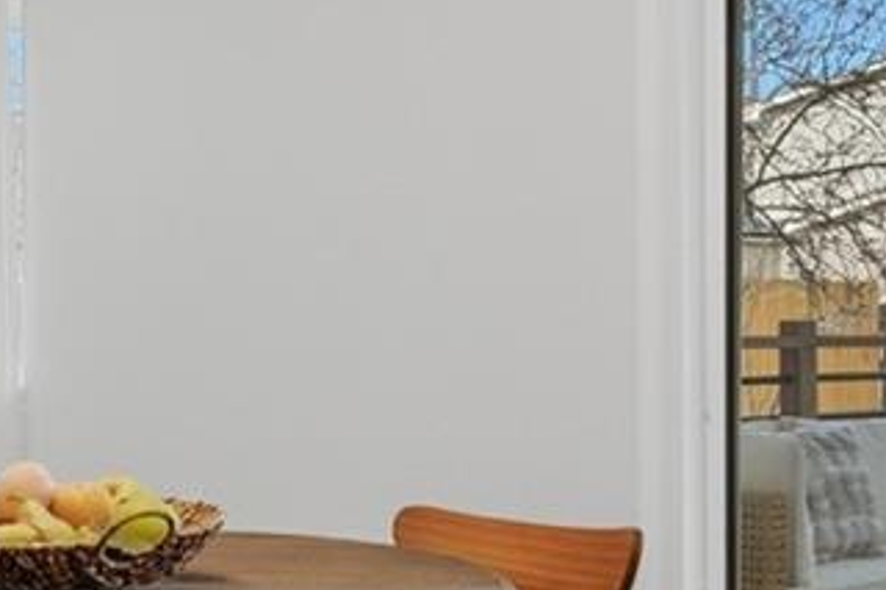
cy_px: 230
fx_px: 1845
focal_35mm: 75
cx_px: 449
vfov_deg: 18.1
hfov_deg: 27.0
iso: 400
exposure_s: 1/2000
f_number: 8
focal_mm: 10
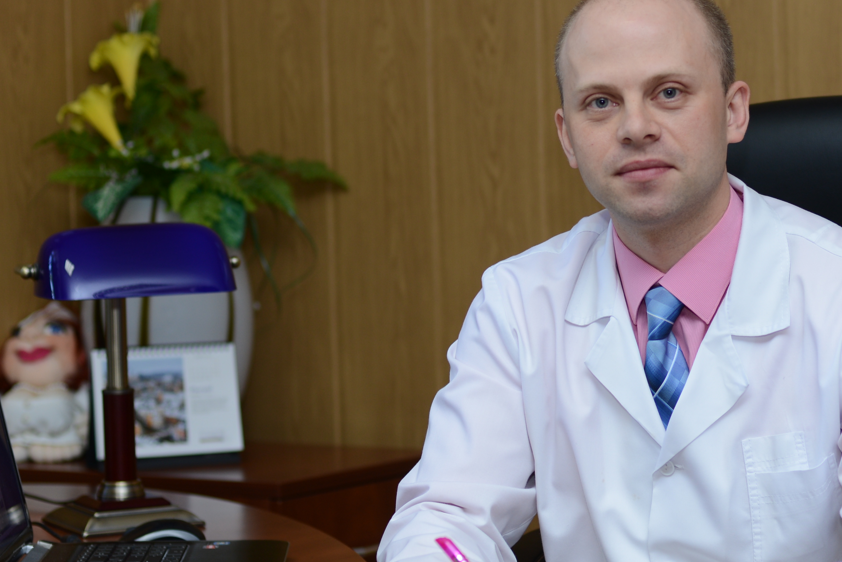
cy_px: 229
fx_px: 2550
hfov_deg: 18.6
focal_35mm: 109
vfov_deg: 12.6
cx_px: 634
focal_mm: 50
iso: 200
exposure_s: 1/160
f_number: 2.5
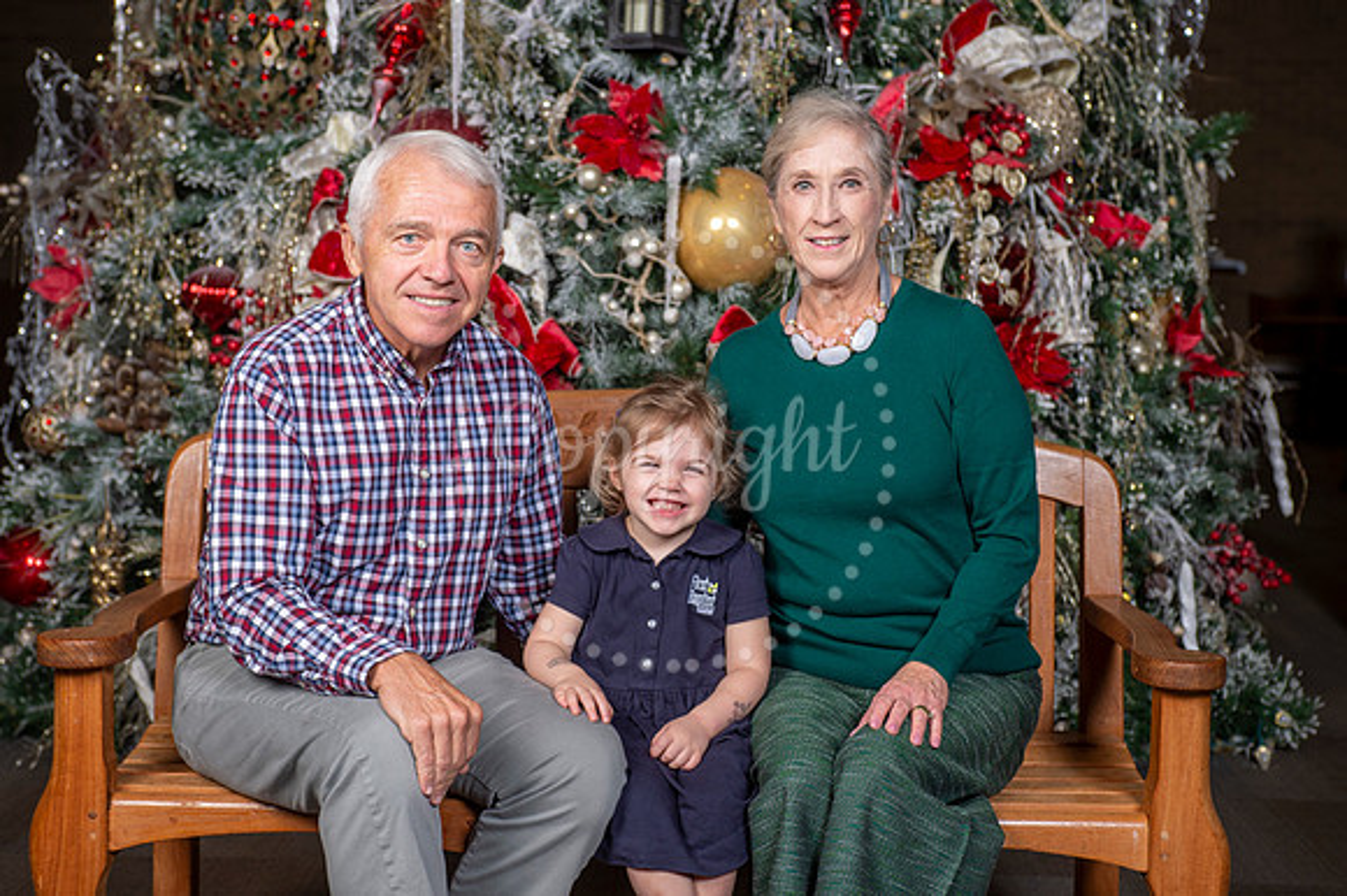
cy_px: 448
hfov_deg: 33.4
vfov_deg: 22.6
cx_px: 674
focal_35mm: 60
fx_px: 2244
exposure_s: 1/125
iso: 160
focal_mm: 60
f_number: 7.1
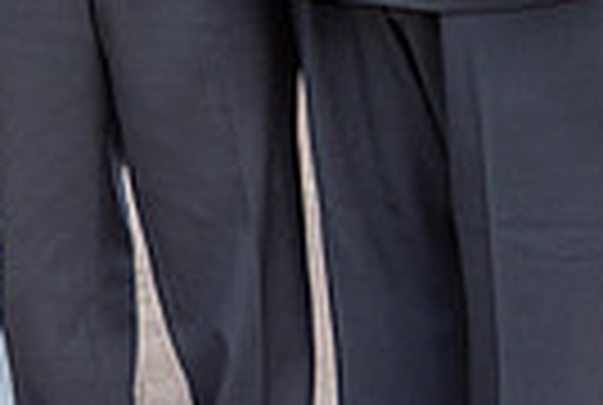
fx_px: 3190
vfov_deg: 7.0
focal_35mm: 190
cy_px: -367
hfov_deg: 10.6
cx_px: -189
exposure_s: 1/160
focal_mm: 44
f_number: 5.6
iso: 200
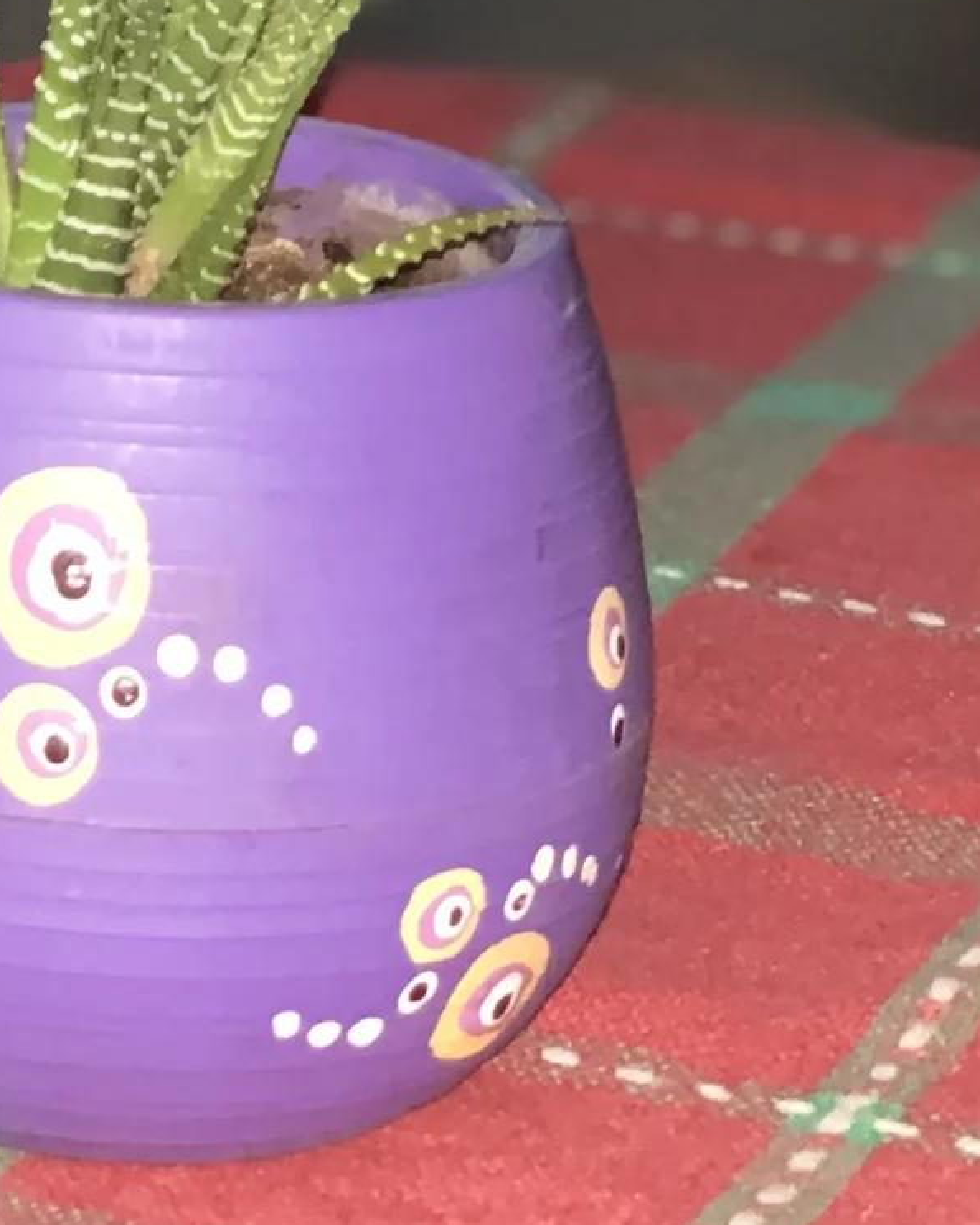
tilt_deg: -6.9
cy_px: -683
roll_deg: -1.0
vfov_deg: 10.6
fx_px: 6342
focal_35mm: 175
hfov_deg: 8.7
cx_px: -299
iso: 125
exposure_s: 1/30
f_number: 2.4
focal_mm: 6
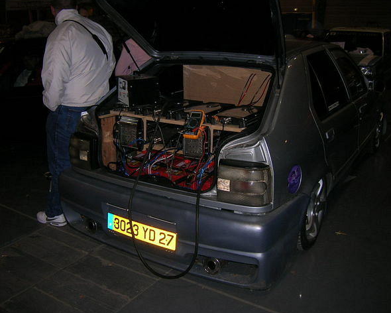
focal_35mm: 36
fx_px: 417
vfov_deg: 41.2
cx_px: 201
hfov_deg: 50.3
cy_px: 156
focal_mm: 5.7
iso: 50
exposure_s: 1/60.1
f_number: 2.9
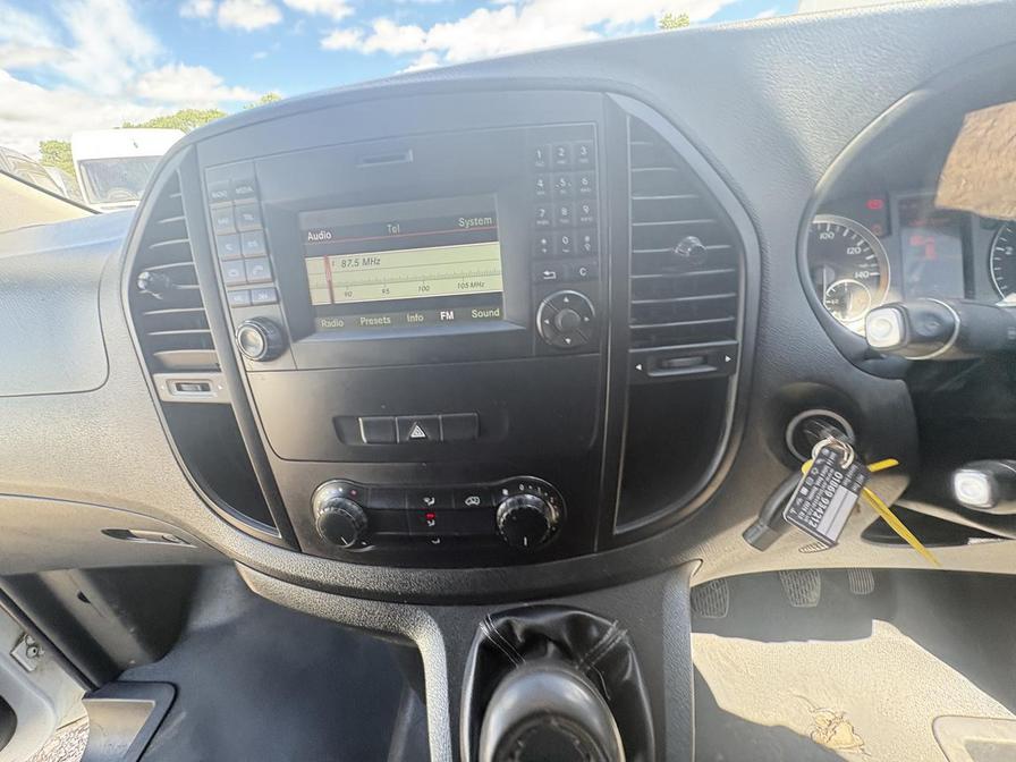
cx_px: 508
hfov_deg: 102.1
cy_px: 381
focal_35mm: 14
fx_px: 411
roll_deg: -3.5
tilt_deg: -28.5
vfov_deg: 85.7
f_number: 2.2
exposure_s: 1/99
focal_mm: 2.22
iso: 200
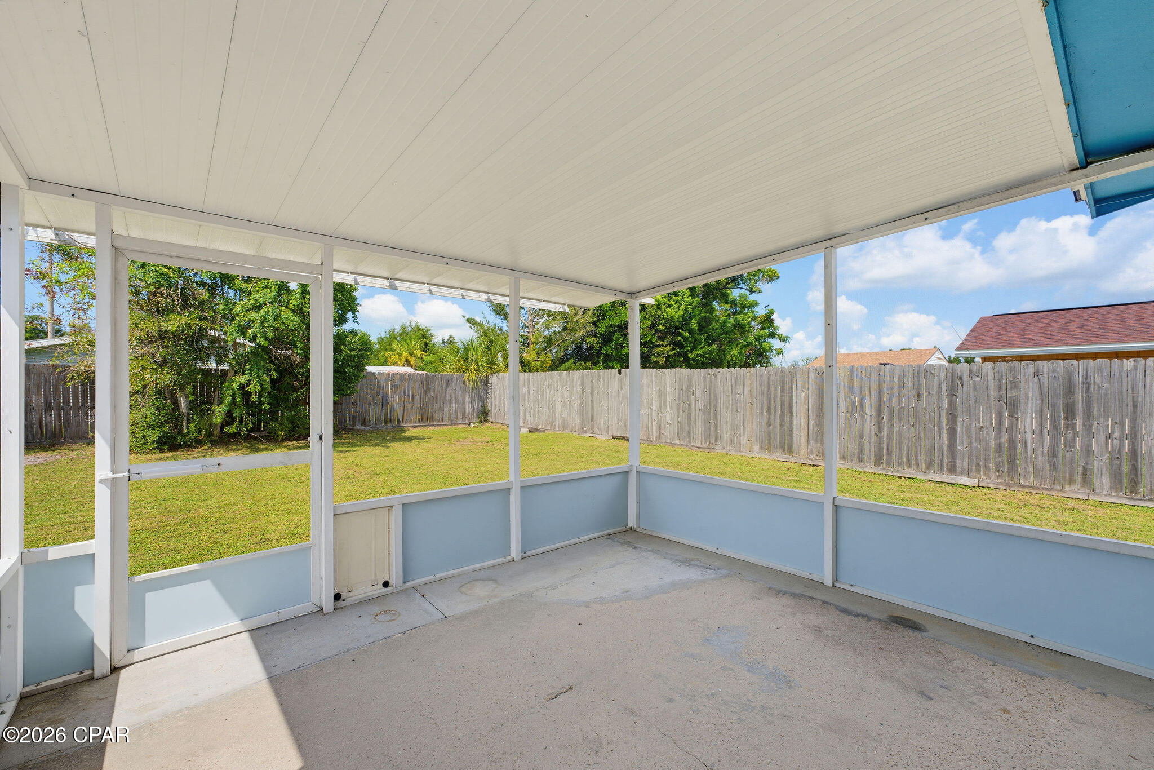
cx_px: 577
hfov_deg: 104.2
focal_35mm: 14
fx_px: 449
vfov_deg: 81.2
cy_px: 385
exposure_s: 1/8
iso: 200
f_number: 8
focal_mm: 14
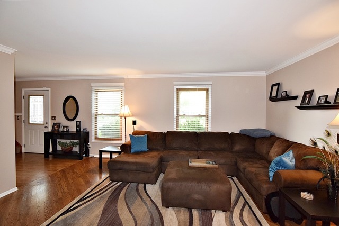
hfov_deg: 95.0
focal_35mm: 16
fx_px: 155
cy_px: 113
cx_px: 170
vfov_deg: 72.1
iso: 800
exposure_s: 1/80
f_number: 4.5
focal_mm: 11
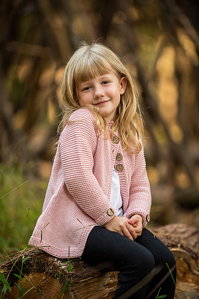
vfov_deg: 12.1
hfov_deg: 8.1
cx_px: 100
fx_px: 1409
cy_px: 150
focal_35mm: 170
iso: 250
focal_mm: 170
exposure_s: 1/125
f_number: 2.8
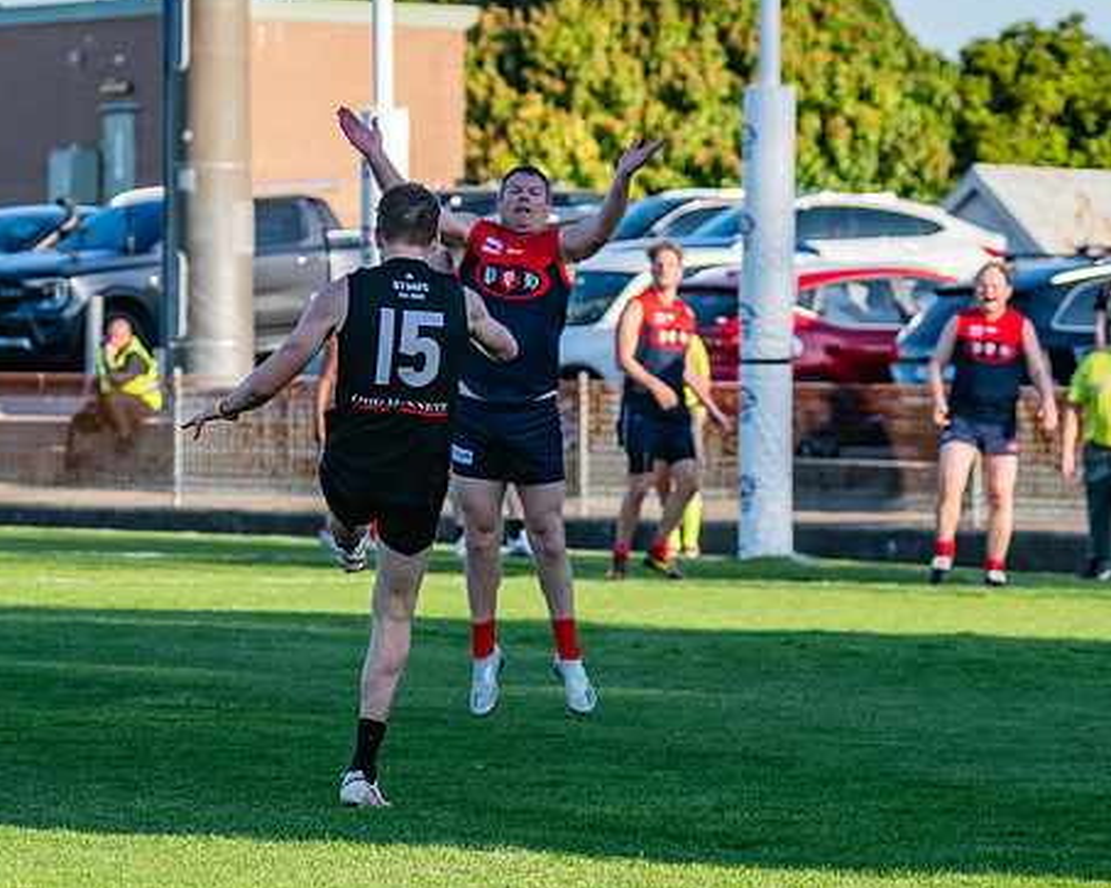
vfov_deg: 4.7
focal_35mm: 326
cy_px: 282
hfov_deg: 5.9
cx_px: 387
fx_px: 10717
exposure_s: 1/1600
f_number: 6.3
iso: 800
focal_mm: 190
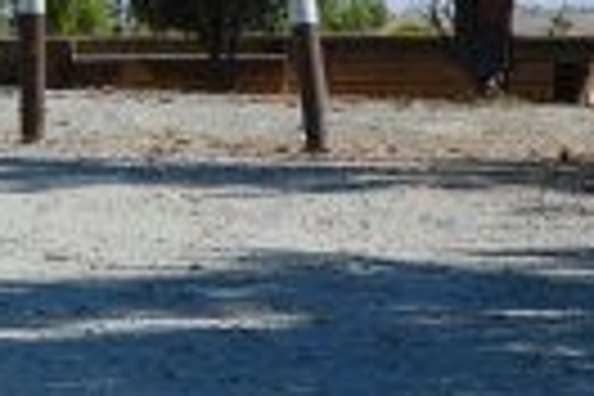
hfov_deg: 7.6
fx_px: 4009
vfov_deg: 5.6
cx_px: -1035
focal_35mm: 243
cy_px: -38
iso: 100
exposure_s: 1/125
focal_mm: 40
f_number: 9
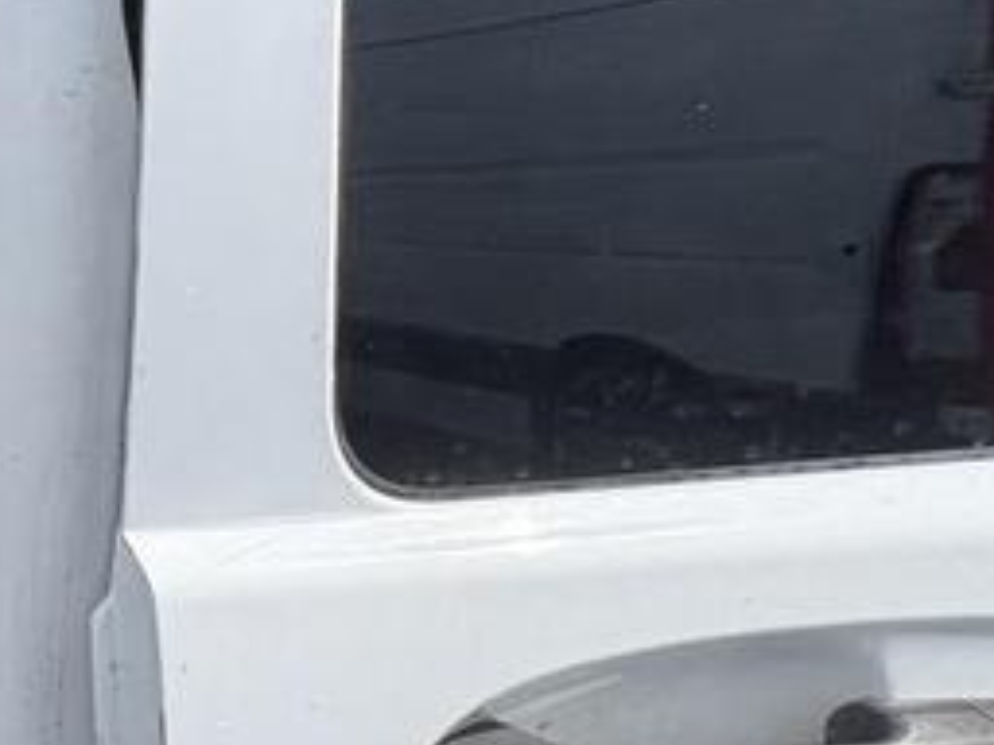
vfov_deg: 29.4
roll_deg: -7.4
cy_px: 225
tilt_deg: -11.2
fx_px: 1407
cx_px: -683
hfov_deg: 24.1
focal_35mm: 49
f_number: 2.2
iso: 64
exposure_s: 1/868
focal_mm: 2.22
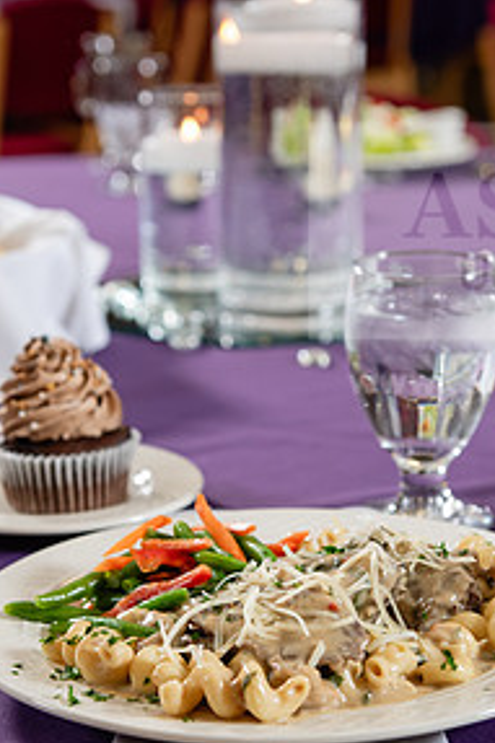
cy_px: 436
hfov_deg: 13.5
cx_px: 231
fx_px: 2085
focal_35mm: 101
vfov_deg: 20.2
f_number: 4
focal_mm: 50
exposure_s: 1/200
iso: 400
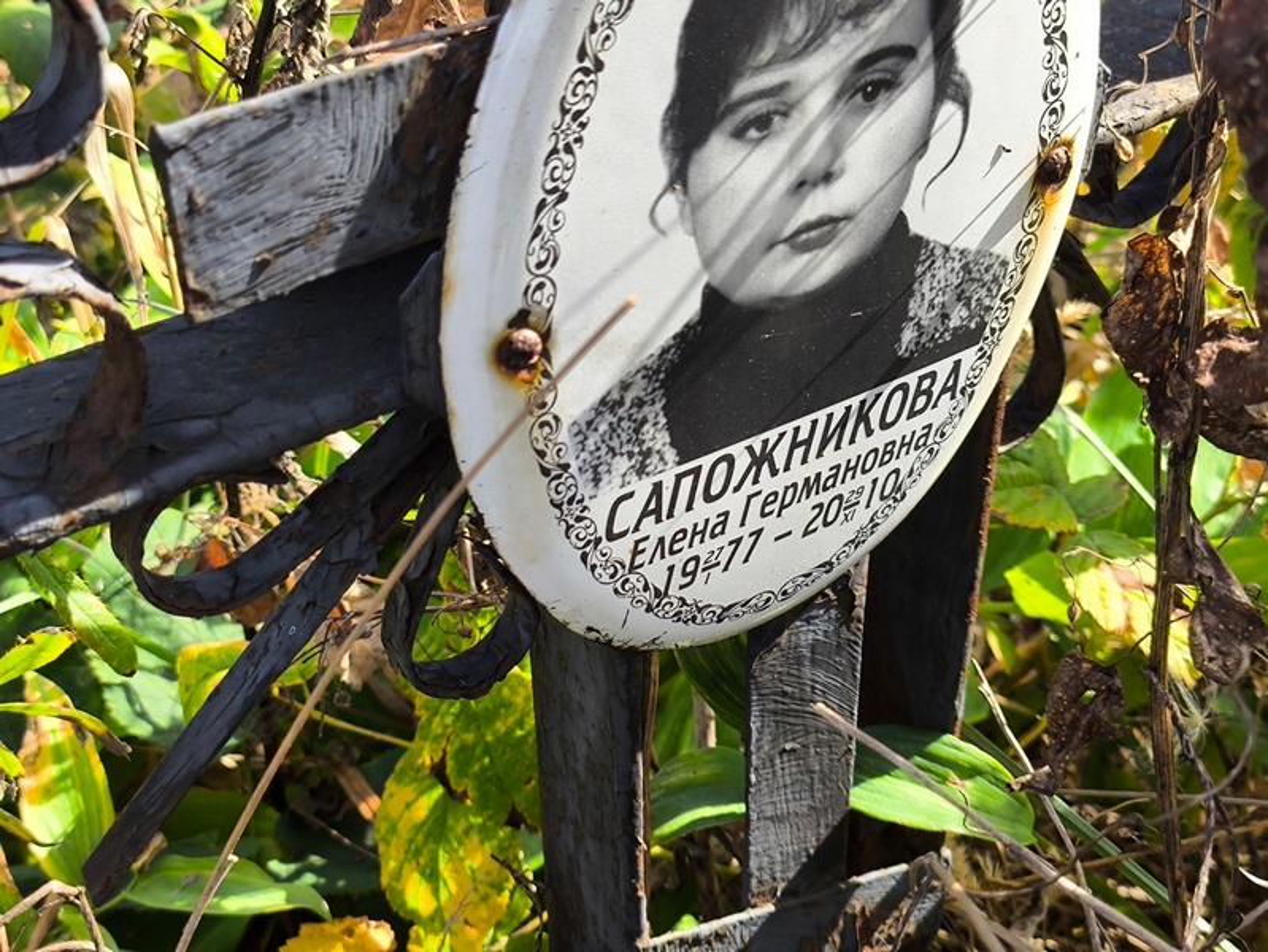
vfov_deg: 29.1
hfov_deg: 38.2
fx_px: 1832
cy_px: 476
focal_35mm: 50
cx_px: 634
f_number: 1.7
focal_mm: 4.71
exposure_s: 1/373
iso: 50
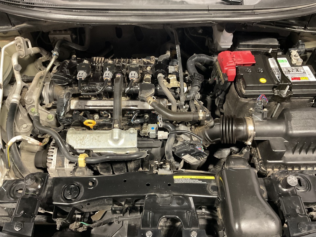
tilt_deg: -51.3
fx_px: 265
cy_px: 118
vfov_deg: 48.2
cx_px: 158
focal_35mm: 29
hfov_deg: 61.7
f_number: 1.8
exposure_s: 1/40
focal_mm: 3
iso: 320
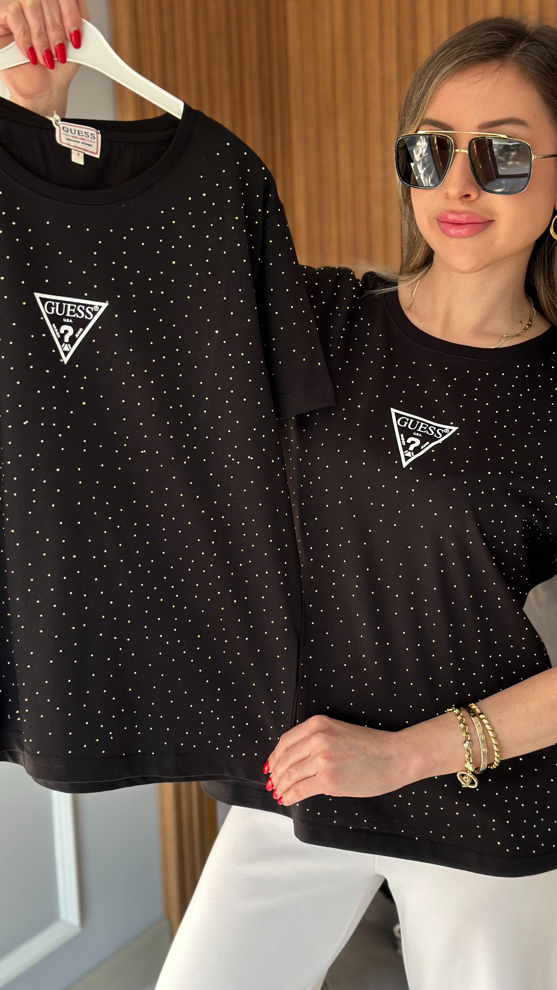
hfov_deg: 22.6
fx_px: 1391
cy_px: 491
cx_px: 326
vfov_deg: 39.2
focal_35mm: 53
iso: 125
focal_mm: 6.86
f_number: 1.78
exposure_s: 1/66
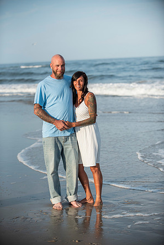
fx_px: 621
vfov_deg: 22.4
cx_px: 82
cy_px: 122
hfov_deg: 15.0
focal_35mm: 91
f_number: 3.2
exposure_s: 1/4000
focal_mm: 90
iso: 250
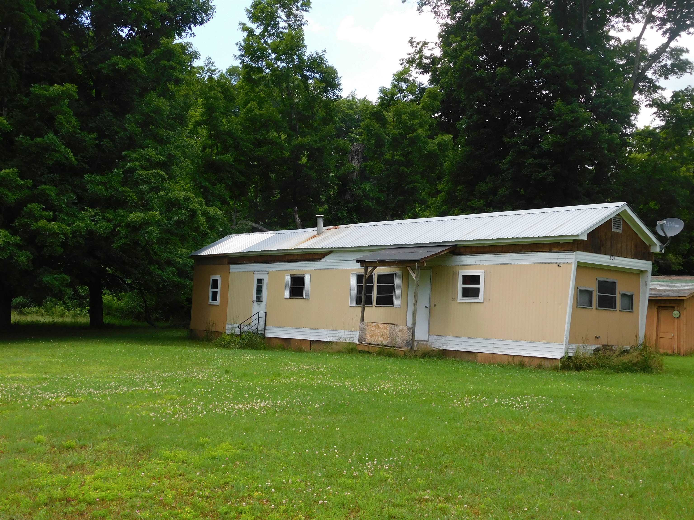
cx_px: 347
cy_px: 260
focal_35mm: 45
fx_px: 902
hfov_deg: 42.1
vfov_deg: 32.2
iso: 125
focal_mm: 8
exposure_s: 1/400
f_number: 3.7
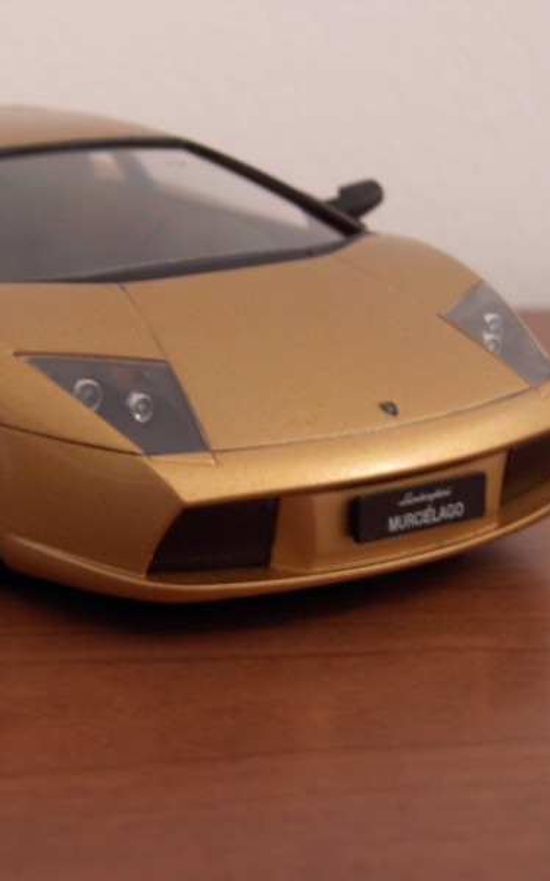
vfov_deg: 26.5
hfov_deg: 16.6
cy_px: 441
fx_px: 1872
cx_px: 118
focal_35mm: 78
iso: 100
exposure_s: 1/1.12
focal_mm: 11.4
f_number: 3.2
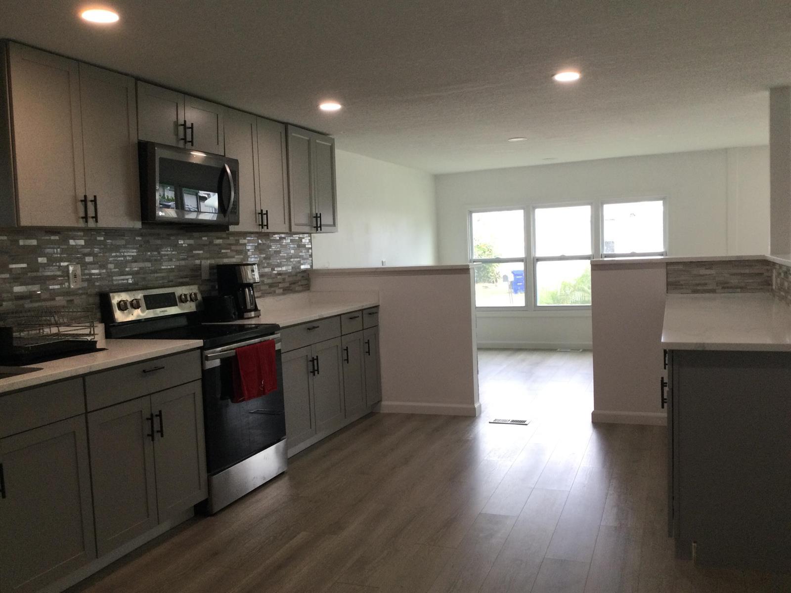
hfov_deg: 58.4
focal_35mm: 31
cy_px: 296
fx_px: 708
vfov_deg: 45.4
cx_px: 396
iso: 25
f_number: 2.4
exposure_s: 1/30
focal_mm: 3.3
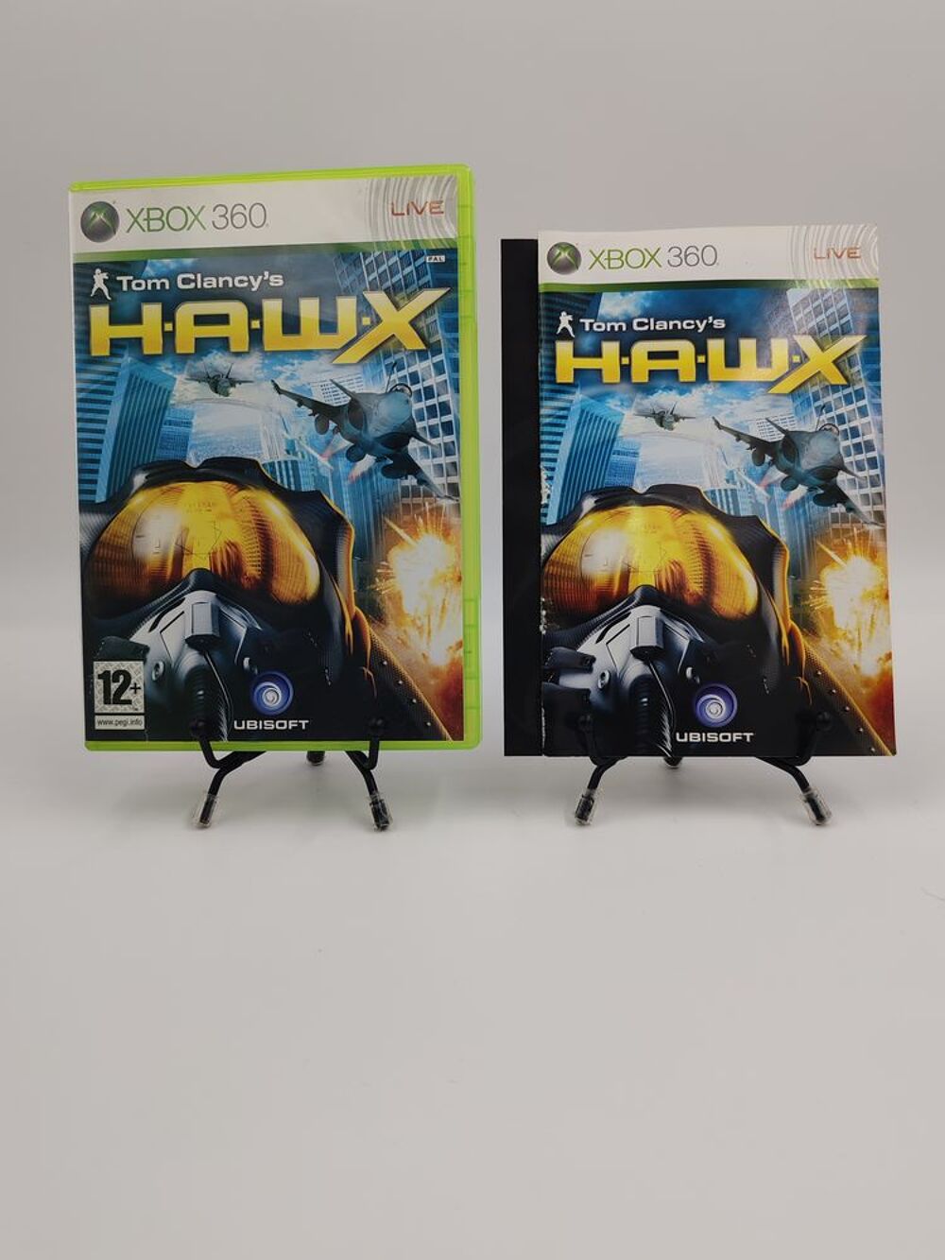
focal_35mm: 27
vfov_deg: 65.3
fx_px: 983
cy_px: 630
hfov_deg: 51.4
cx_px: 472
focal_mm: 6.12
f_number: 1.9
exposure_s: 1/100
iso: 400
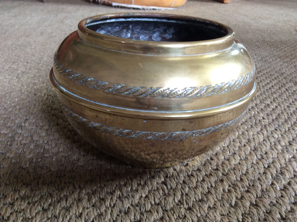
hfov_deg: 56.9
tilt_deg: -27.4
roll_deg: -1.4
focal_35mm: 32
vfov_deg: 44.1
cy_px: 111
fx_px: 274
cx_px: 148
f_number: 2.4
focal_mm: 3.3
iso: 125
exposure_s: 1/25
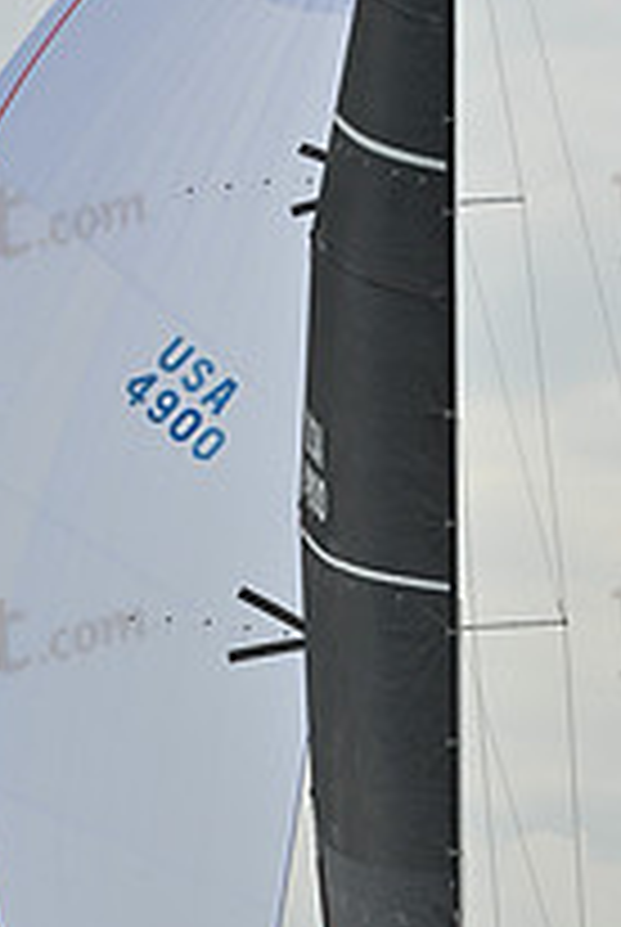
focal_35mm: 197
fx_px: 5080
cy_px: 860
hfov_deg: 7.0
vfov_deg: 10.4
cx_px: 380
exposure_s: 1/1600
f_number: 9
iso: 320
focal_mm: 70
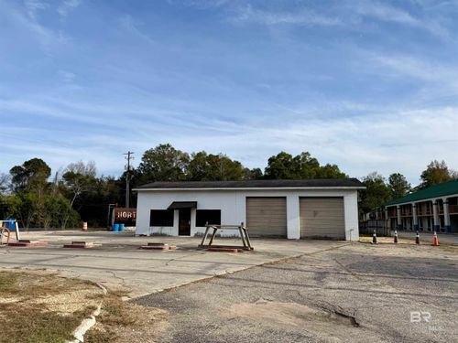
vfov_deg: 56.8
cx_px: 229
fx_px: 318
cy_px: 172
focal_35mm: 24
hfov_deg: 71.6
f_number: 1.78
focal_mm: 6.76
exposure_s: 1/5714
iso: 80
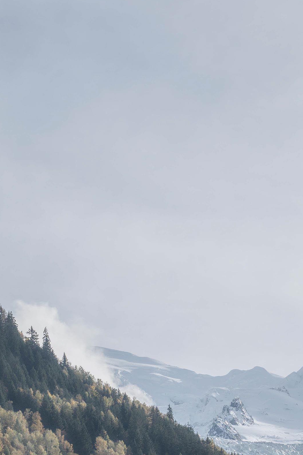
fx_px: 2178
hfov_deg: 8.0
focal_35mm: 173
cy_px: 441
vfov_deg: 11.8
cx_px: 211
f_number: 5.6
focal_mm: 77.7
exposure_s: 1/3200
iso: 80
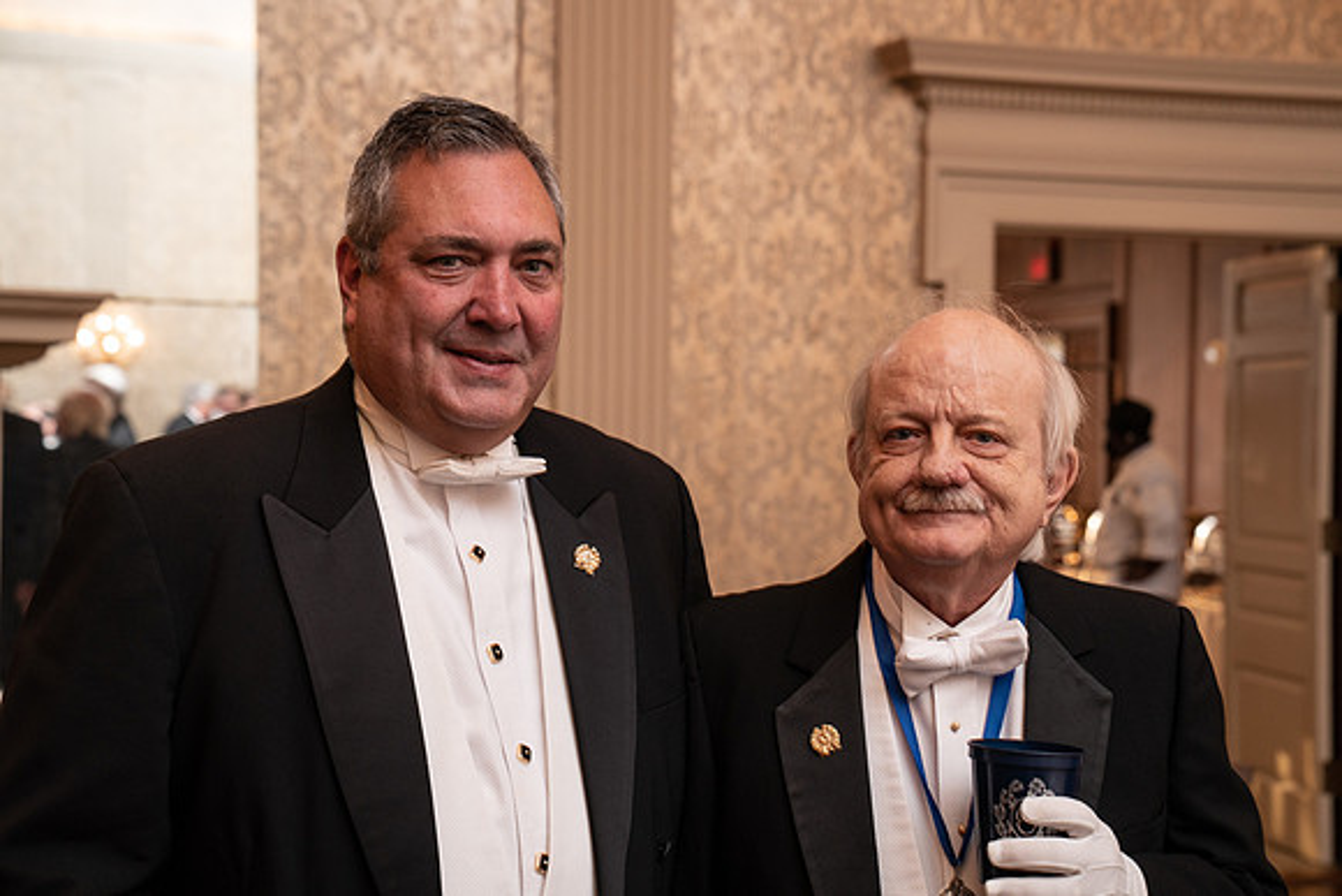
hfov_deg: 35.6
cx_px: 671
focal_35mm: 56
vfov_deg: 24.2
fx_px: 2088
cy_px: 448
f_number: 4.5
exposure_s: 1/40
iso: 800
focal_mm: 56
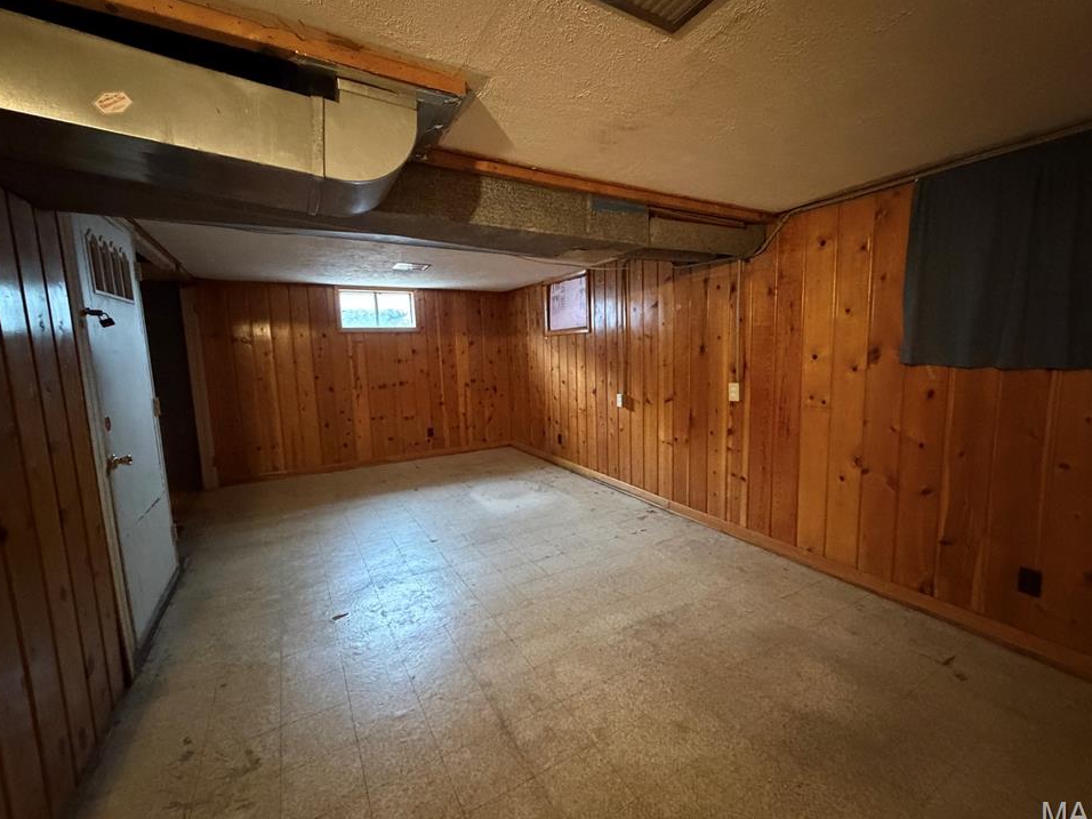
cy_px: 400
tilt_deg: -5.9
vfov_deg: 81.7
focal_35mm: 15
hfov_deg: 98.1
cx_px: 571
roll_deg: +1.4
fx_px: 473
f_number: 2.2
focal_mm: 2.22
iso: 1250
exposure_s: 1/30
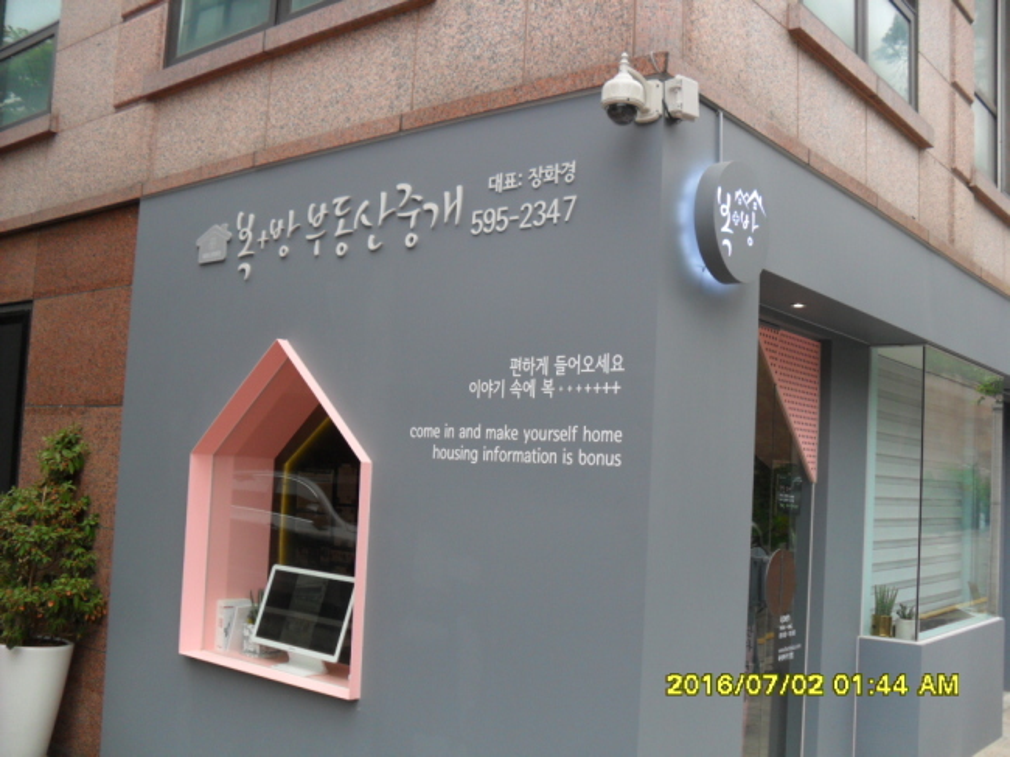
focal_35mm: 35
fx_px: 1021
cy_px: 378
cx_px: 505
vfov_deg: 40.7
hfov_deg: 52.6
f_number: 3
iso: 80
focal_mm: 6.3
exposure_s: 1/180
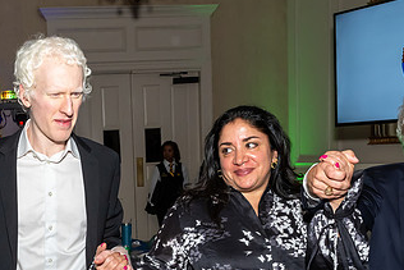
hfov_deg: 38.1
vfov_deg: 26.5
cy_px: 218
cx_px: 78
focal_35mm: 50
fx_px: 561
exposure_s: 1/250
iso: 1000
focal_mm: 17
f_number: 7.1
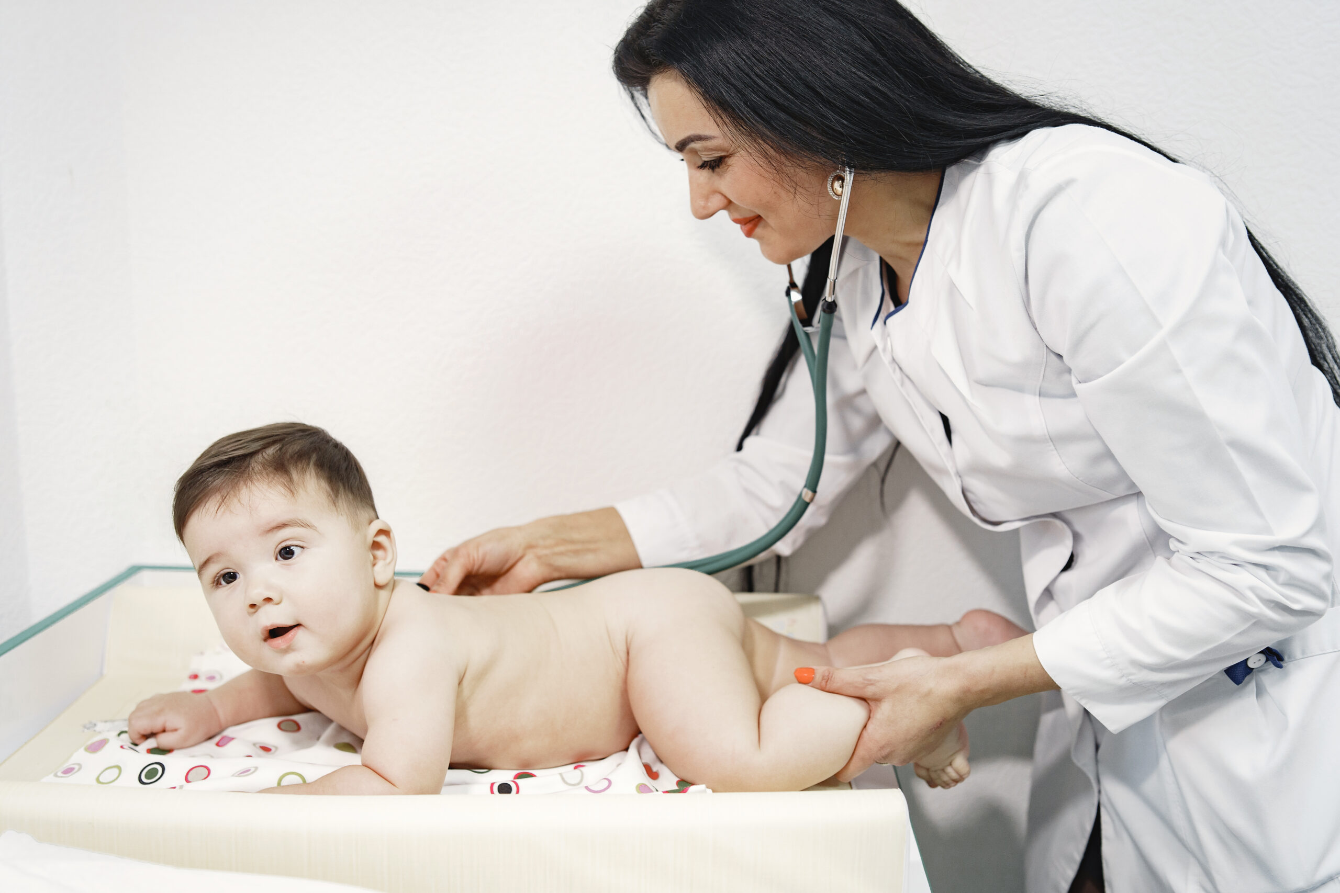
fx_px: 1303
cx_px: 670
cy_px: 446
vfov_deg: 37.9
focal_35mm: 35
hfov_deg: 54.4
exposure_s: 1/320
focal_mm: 35
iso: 640
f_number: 2.8
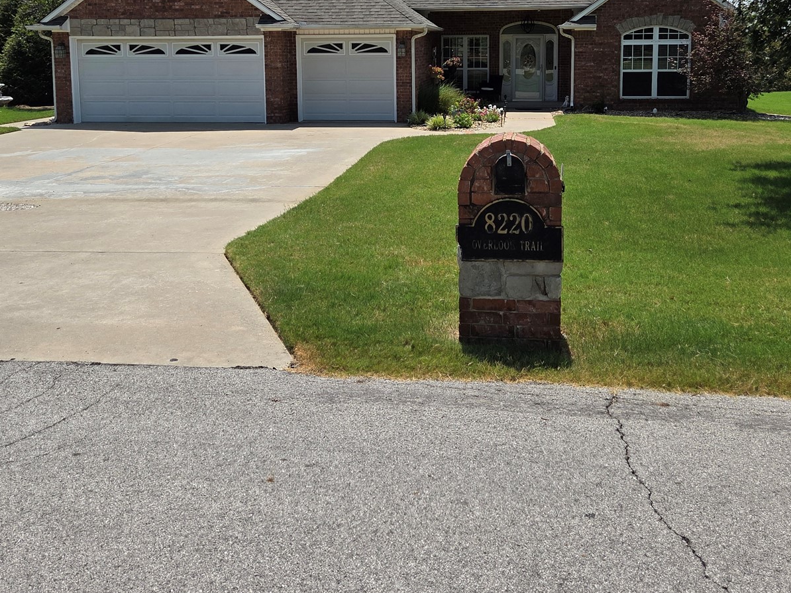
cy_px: 143
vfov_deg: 37.6
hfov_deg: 50.1
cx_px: 413
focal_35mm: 37
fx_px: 845
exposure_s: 1/7891
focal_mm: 5.4
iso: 80
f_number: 1.8
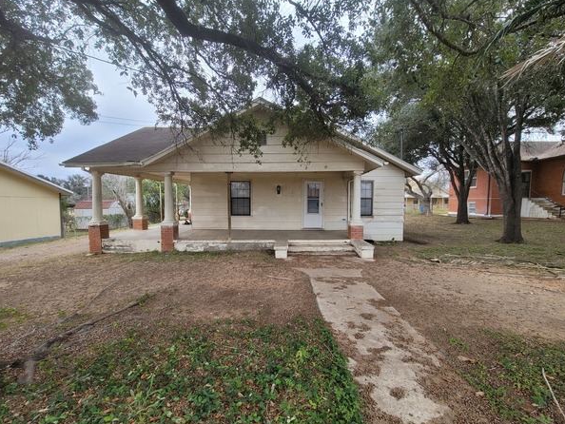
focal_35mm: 14
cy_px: 217
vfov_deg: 85.7
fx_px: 229
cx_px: 286
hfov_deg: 102.0
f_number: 2.2
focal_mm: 2.2
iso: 64
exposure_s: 1/531
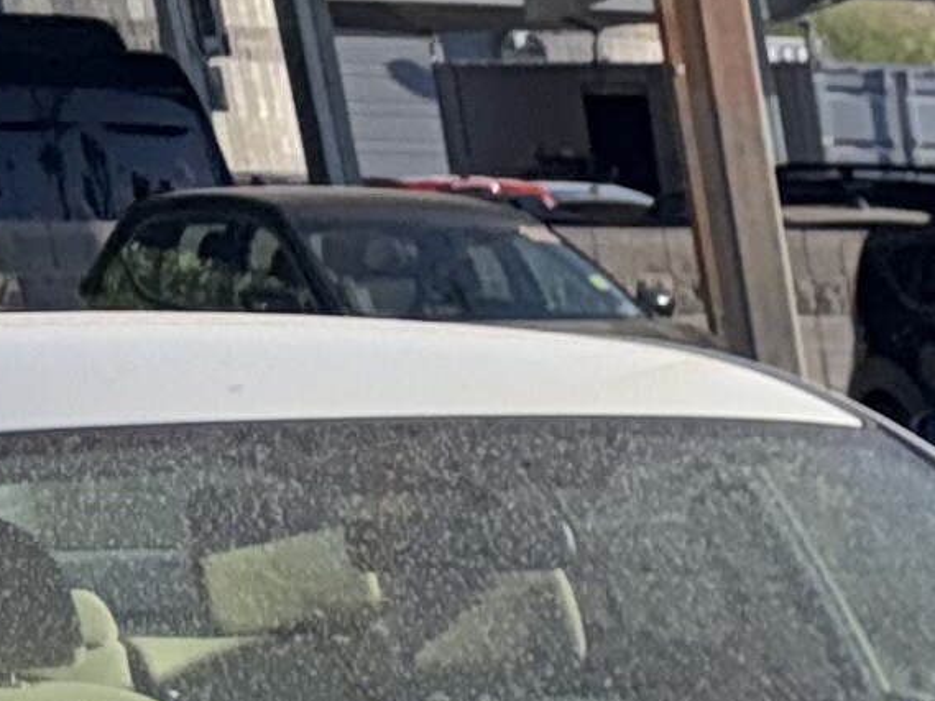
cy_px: 2420
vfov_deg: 7.3
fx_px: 4593
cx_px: 2973
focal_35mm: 170
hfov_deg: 9.0
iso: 100
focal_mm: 6.76
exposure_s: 1/2611
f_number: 1.78
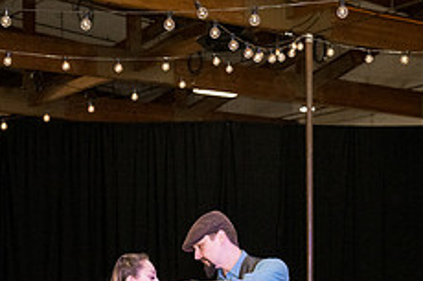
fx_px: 1127
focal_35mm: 96
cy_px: 308
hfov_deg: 21.2
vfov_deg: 13.9
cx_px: 156
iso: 3200
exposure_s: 1/400
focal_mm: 38
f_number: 4
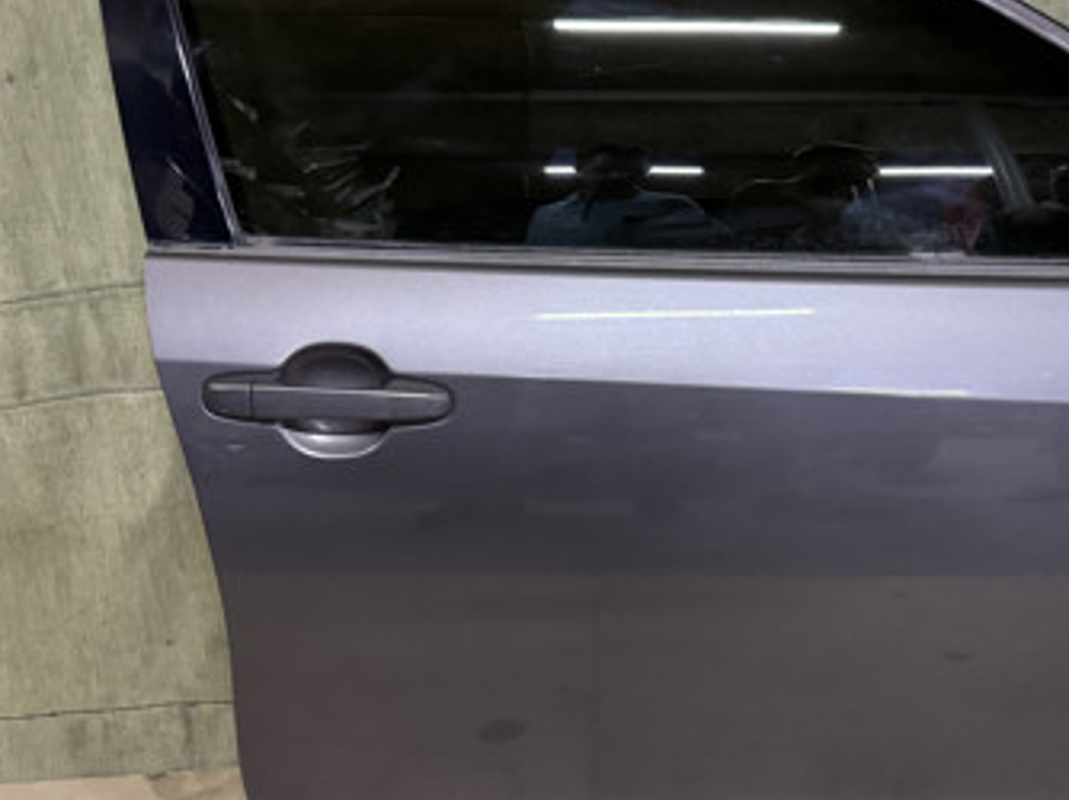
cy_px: 422
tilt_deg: -29.4
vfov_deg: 31.5
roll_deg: +0.9
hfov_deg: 40.9
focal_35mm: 46
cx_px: 679
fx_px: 1420
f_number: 1.78
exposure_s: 1/52
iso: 800
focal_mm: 6.76
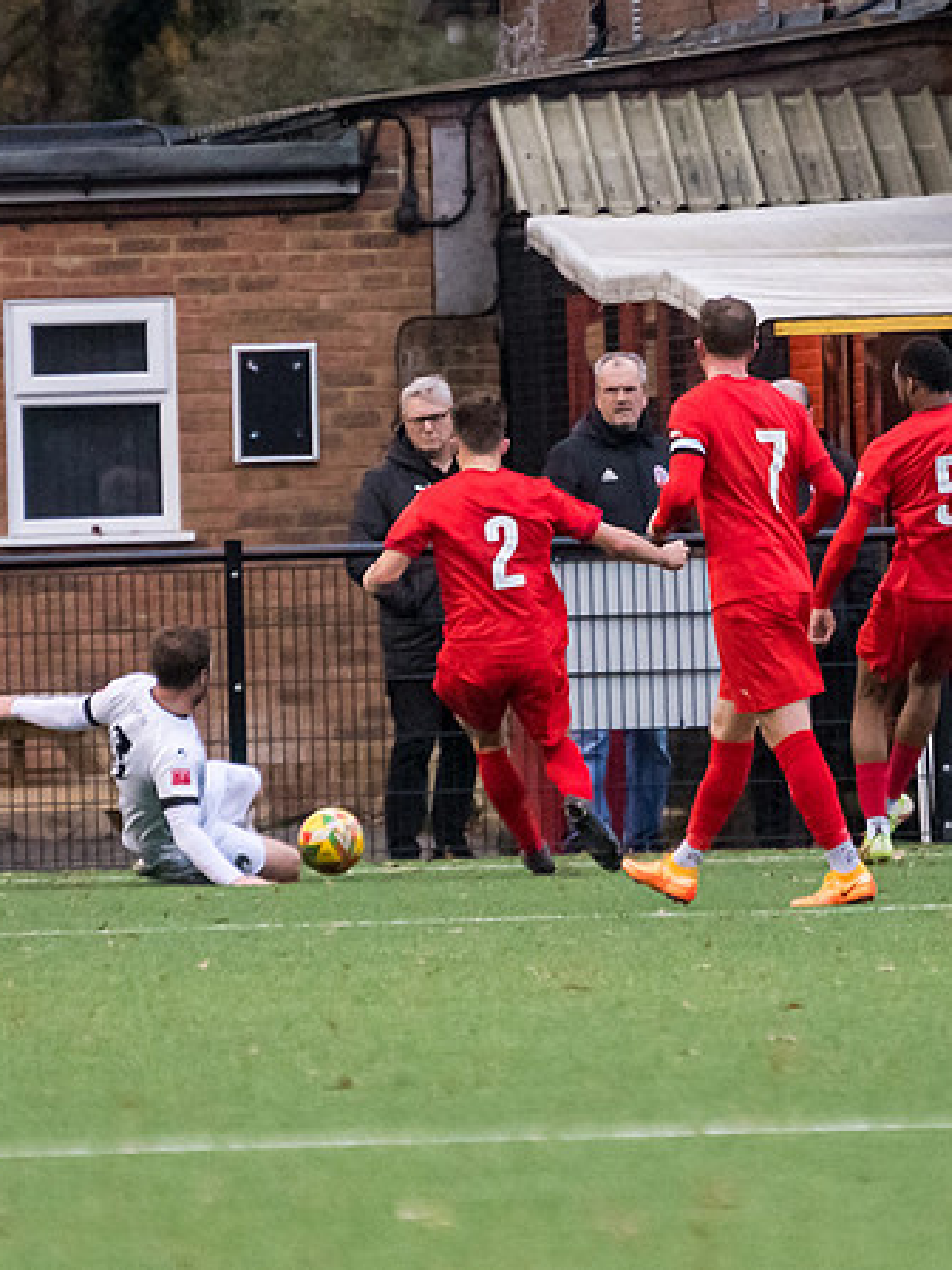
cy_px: 800
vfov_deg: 2.5
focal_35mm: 808
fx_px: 29629
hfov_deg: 1.8
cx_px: 533
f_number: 4
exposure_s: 1/1000
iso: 4000
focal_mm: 280
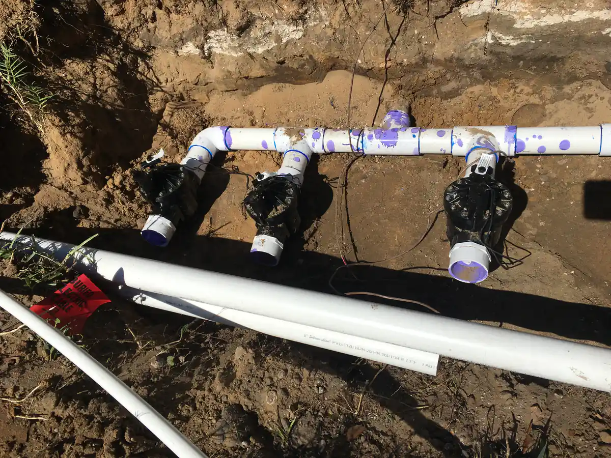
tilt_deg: -55.4
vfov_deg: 48.2
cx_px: 306
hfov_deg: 61.7
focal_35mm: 29
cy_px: 229
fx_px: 512
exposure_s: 1/3663
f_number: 2.2
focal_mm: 4.15
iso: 25
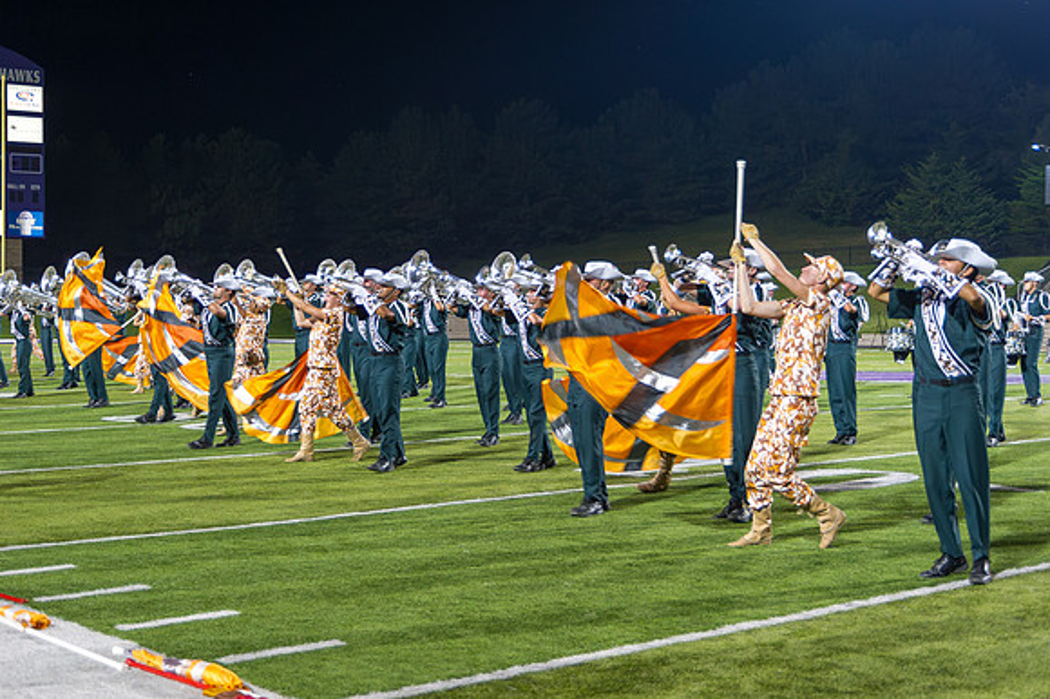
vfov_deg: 25.4
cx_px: 525
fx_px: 1553
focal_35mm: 53
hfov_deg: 37.4
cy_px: 350
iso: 2500
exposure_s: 1/160
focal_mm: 52
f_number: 4.8
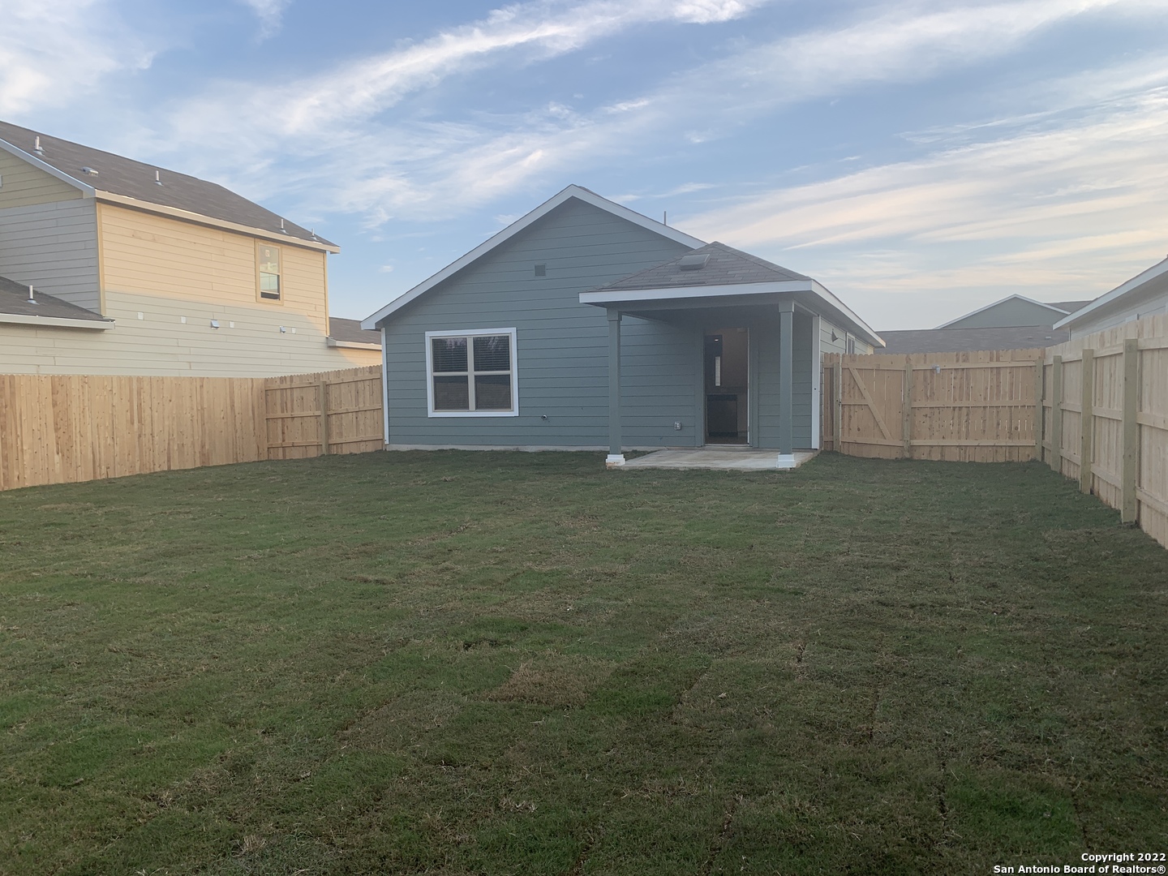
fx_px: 877
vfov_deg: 53.1
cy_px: 438
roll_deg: +0.4
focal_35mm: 26
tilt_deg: -2.8
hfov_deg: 67.3
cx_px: 584
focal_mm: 4.25
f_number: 1.8
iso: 25
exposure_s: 1/381
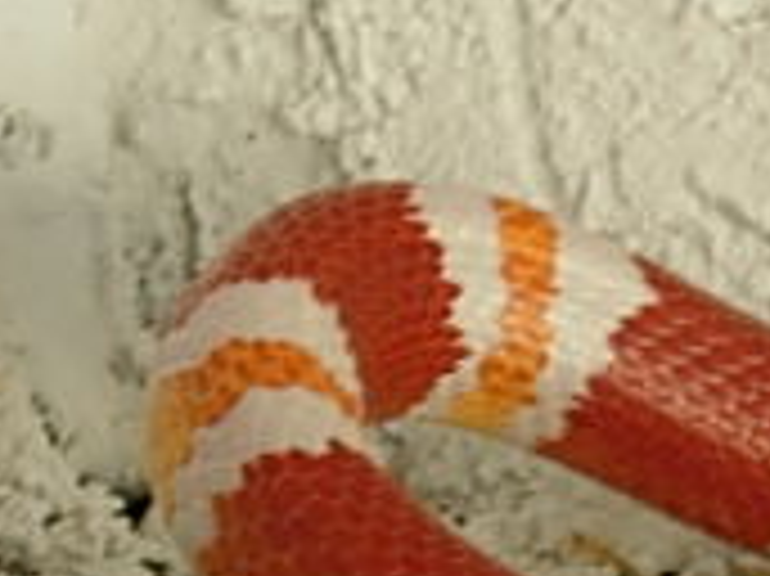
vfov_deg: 5.5
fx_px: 5979
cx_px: 824
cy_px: 608
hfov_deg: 7.3
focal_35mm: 269
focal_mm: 14.9
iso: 64
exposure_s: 1/76.1
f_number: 3.7
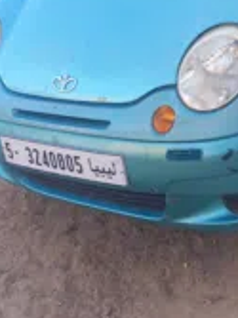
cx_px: 223
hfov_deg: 23.6
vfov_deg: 30.4
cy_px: 17
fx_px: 551
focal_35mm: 60
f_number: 1.8
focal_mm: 4.65
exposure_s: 1/100
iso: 64
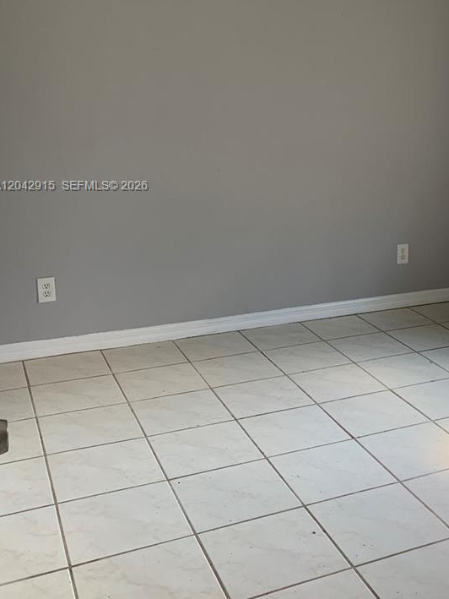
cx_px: 371
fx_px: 761
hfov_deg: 31.8
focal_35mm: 44
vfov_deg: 42.2
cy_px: 187
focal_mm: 4.25
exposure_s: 1/121
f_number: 1.8
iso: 80
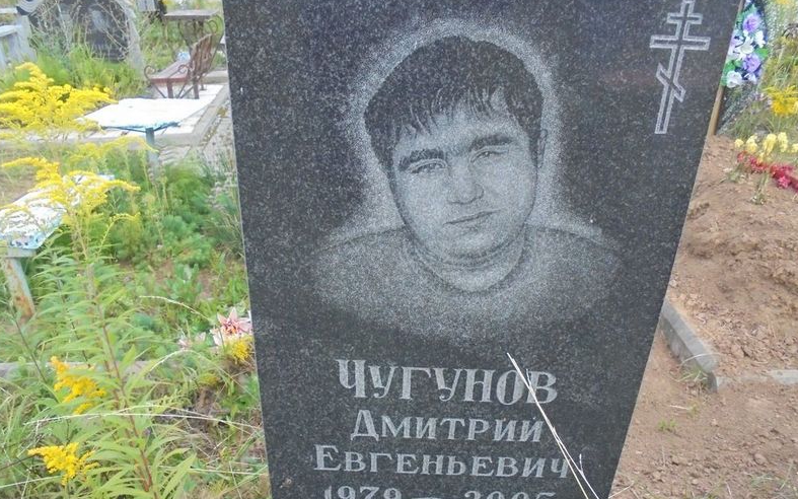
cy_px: 276
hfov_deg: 66.5
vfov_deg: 44.5
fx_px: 609
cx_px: 394
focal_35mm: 28
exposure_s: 1/250
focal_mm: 4.6
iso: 400
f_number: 3.5
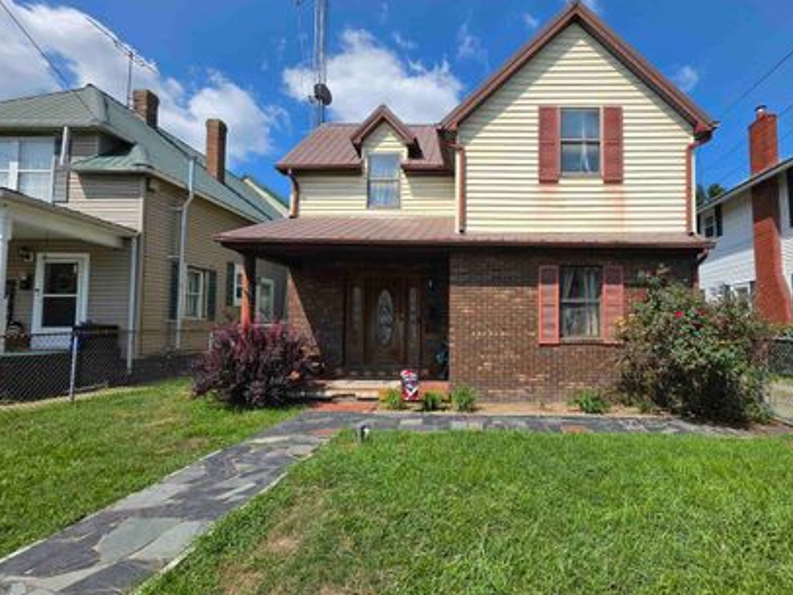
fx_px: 367
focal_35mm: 16
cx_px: 477
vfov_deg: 78.2
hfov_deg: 93.2
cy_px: 299
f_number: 1.9
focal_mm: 2.2
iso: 32
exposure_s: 1/1994
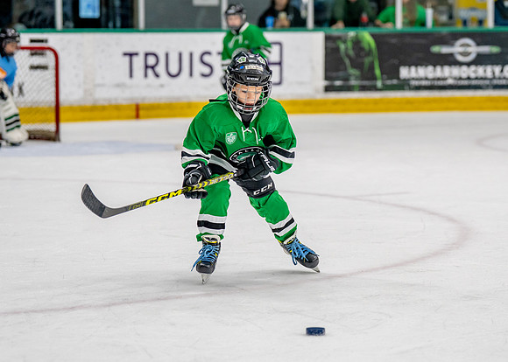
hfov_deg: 12.6
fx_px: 2304
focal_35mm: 160
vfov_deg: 9.0
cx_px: 288
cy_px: 156
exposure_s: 1/1250
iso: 1000
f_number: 2.8
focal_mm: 111
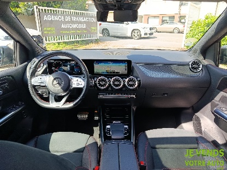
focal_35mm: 24
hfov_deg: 71.6
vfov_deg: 56.8
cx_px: 114
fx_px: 157
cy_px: 85
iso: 63
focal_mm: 5.24
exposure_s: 1/100
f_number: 1.7
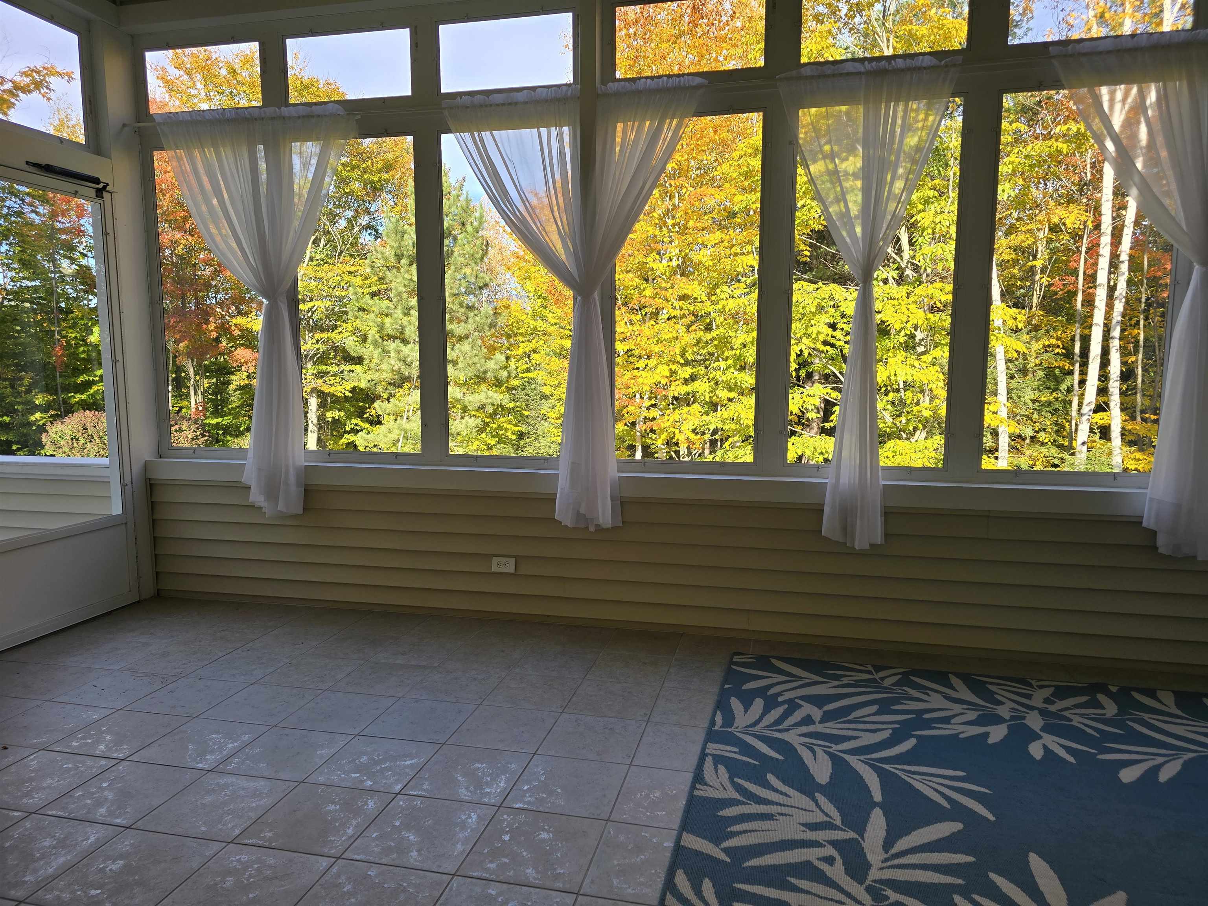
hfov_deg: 73.9
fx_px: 803
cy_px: 453
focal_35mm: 23
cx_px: 604
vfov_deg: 58.9
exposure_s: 1/251
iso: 12
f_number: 1.7
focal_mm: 6.3
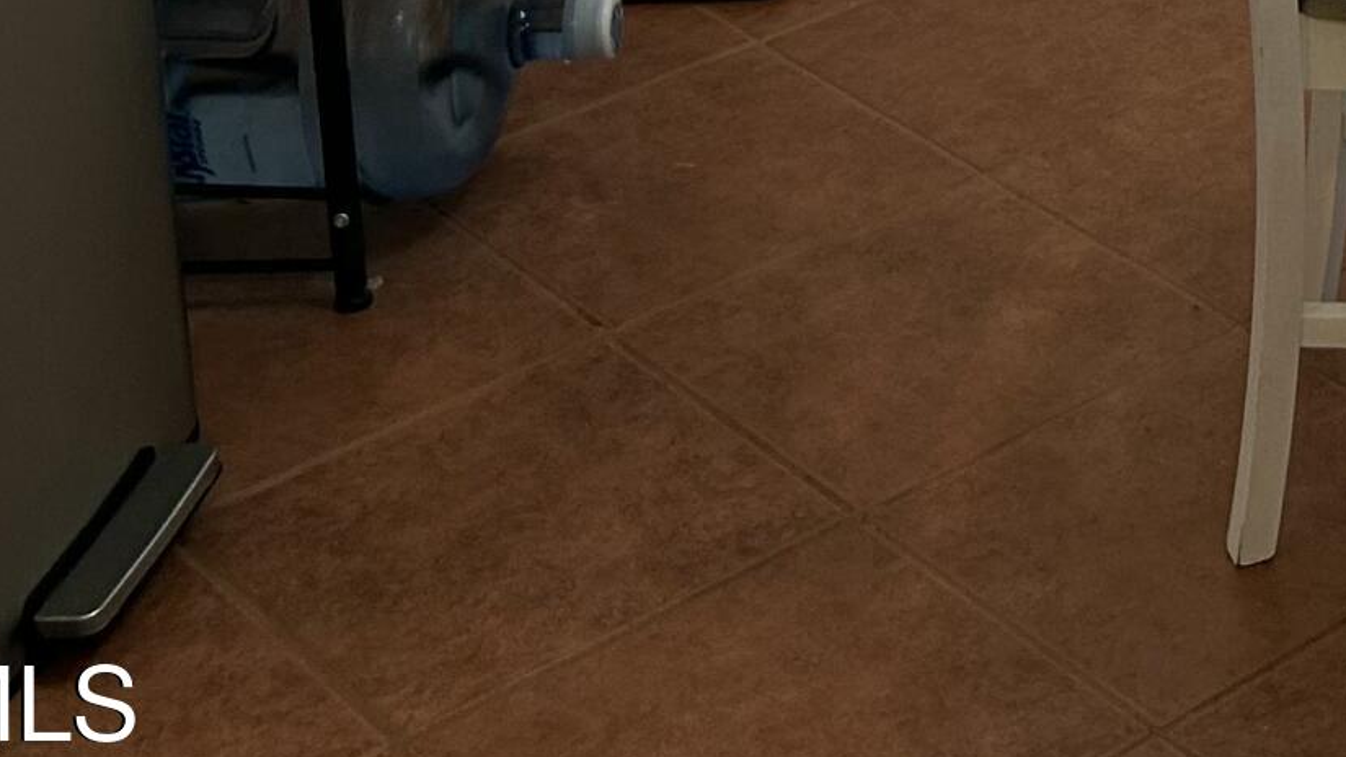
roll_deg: +0.5
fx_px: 3676
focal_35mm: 103
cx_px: 1728
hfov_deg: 19.2
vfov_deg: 10.4
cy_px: -963
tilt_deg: -11.2
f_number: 1.5
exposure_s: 1/60
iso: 80
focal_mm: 5.7
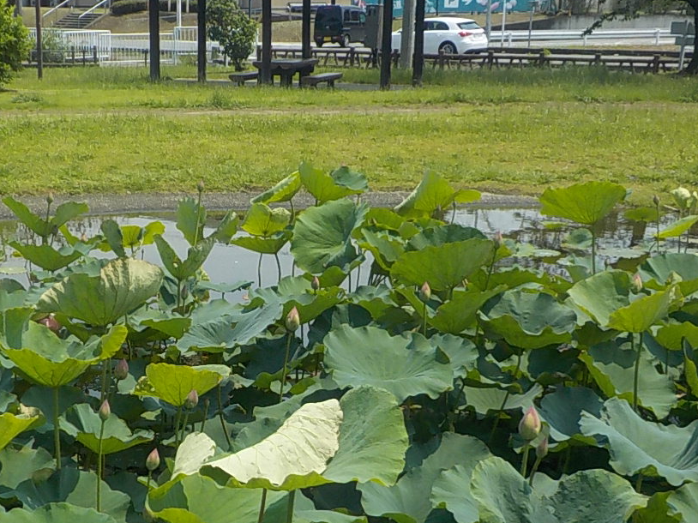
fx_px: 1189
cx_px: 228
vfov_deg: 24.7
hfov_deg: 32.4
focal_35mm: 59
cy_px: 358
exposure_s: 1/1250
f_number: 3.3
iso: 125
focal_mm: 4.1
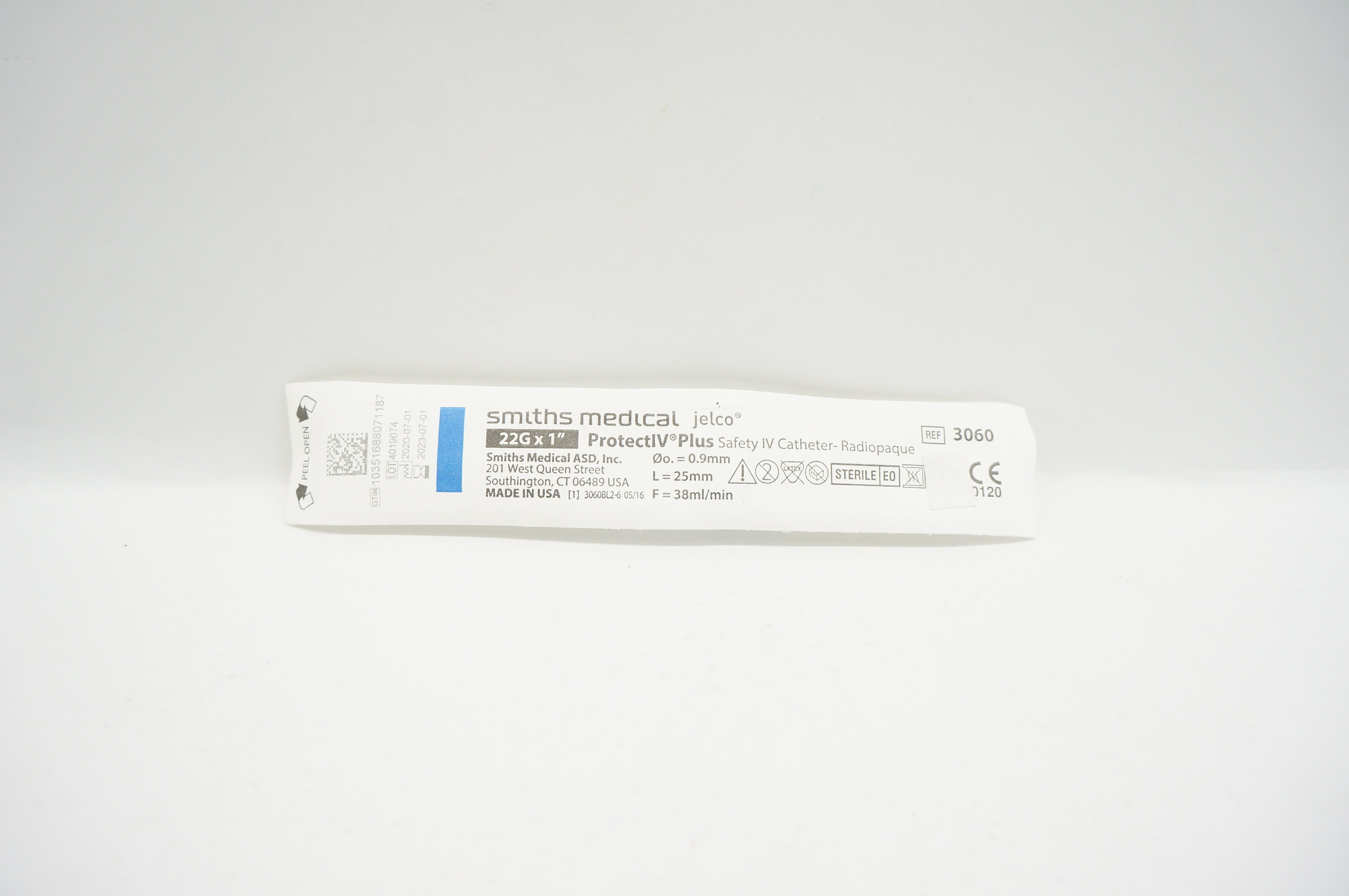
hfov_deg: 67.4
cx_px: 674
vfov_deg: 47.8
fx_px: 1011
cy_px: 448
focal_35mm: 27
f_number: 5.6
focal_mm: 18
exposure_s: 1/40
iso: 200
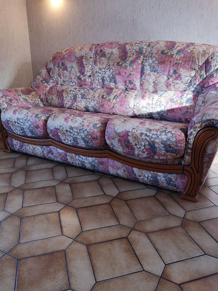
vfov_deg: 65.3
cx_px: 109
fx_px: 227
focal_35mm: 27
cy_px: 146
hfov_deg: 51.4
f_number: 1.8
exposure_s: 1/50
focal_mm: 3.95
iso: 160
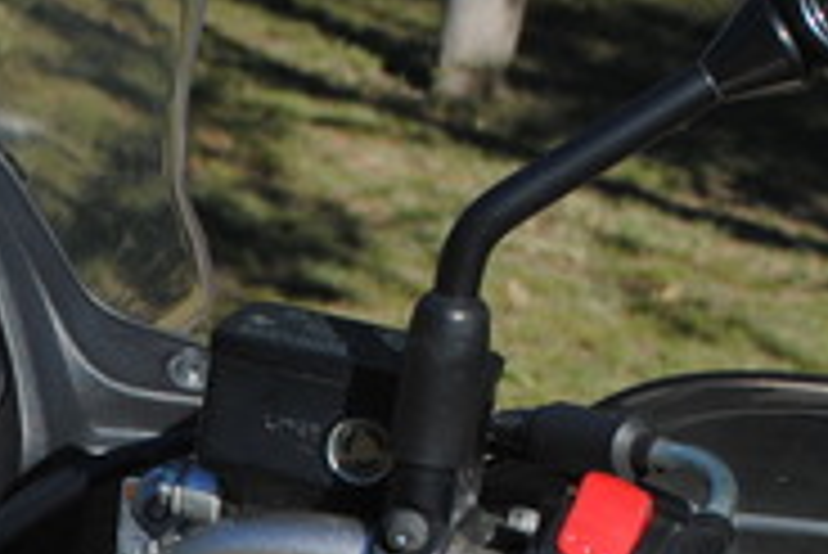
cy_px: 734
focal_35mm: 189
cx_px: -315
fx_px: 4354
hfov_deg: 10.6
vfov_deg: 7.2
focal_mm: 29
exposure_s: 1/320
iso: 100
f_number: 8
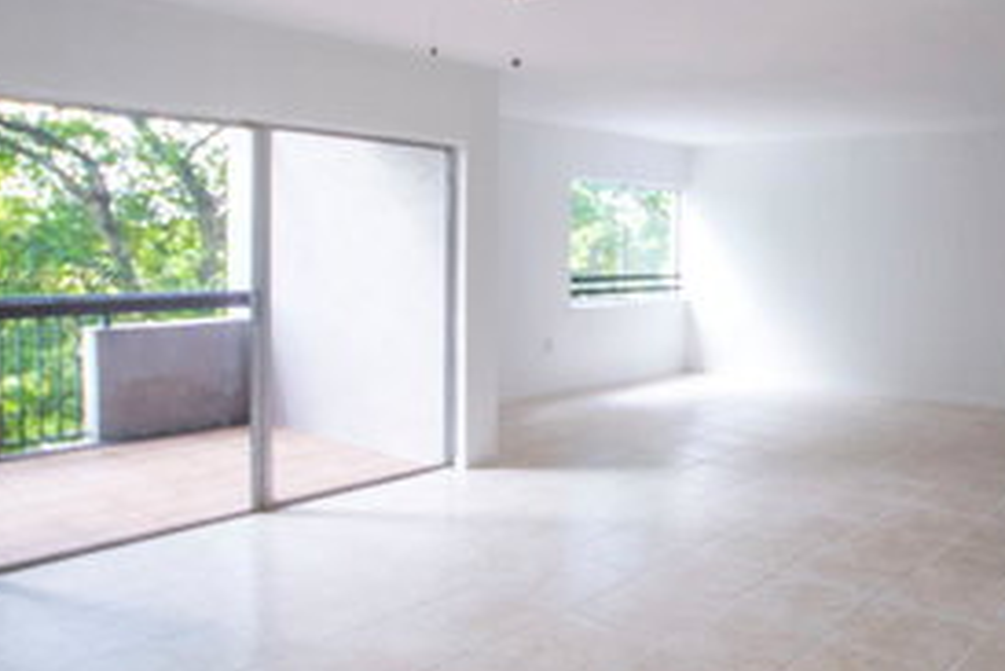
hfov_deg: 62.7
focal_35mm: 29
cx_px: 646
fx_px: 806
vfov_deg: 45.0
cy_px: 279
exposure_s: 1/100
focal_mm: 11
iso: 400
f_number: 5
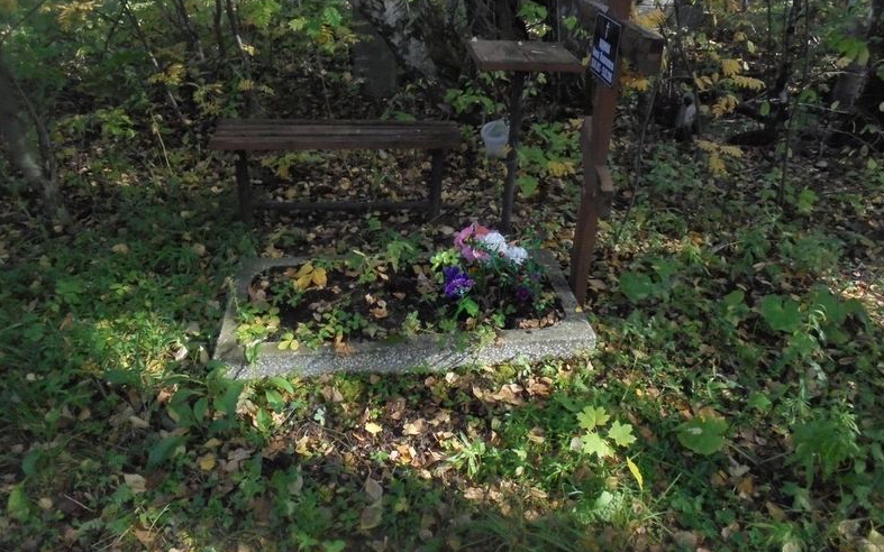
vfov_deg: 44.4
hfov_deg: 66.5
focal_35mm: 28
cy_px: 236
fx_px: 675
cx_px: 441
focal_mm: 4.6
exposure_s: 1/200
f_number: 3.5
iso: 400
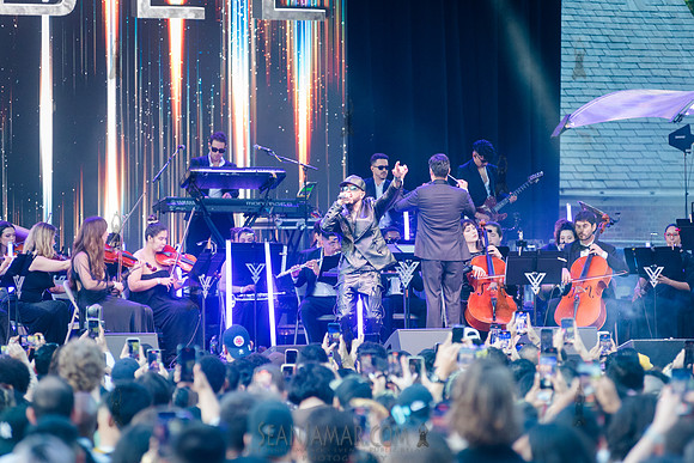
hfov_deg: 10.3
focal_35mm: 200
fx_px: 3860
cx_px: 347
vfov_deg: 6.9
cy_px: 232
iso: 2500
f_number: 4
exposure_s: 1/320
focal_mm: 200
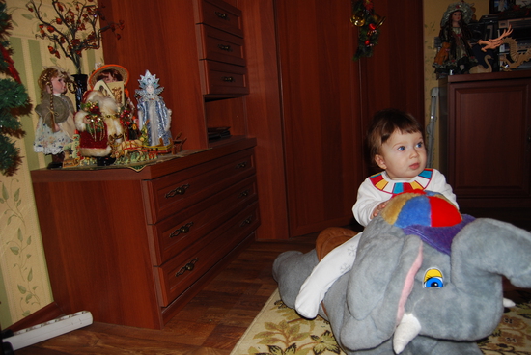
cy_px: 178
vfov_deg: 48.0
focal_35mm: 27
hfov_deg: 67.3
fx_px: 399
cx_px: 266
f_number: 3.5
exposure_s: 1/60
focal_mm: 18
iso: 200
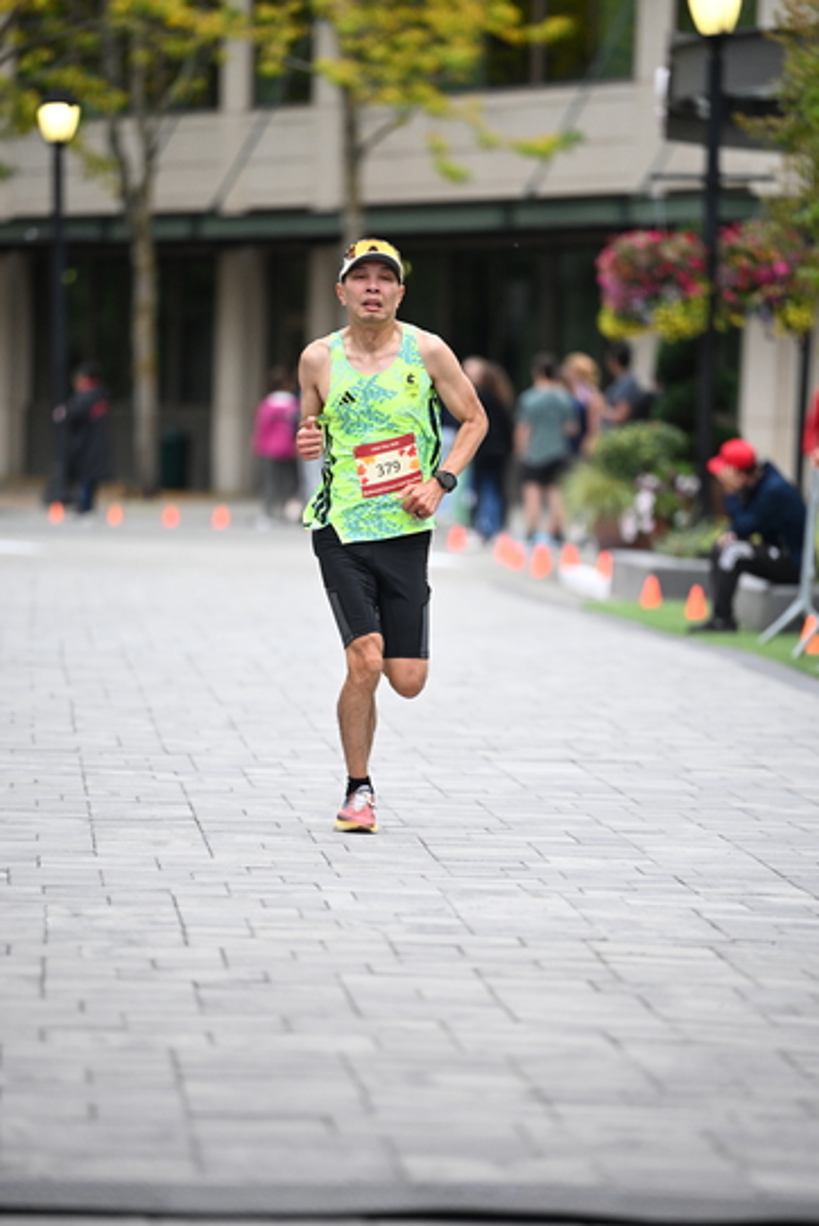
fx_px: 6918
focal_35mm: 203
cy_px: 615
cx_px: 411
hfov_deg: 6.8
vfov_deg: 10.1
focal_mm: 200
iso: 1600
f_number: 2.8
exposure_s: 1/1250
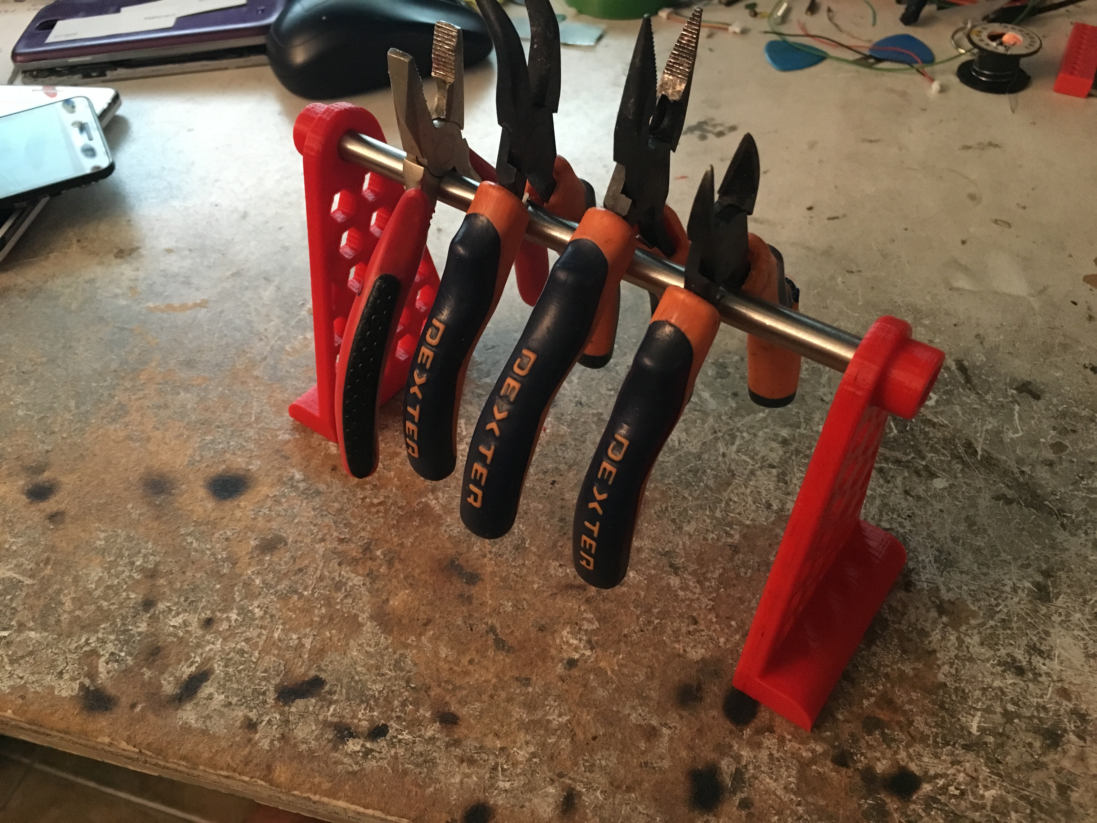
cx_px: 548
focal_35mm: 29
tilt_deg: -47.9
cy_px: 412
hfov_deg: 61.7
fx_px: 919
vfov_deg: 48.2
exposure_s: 1/17
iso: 250
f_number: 2.2
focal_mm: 4.15
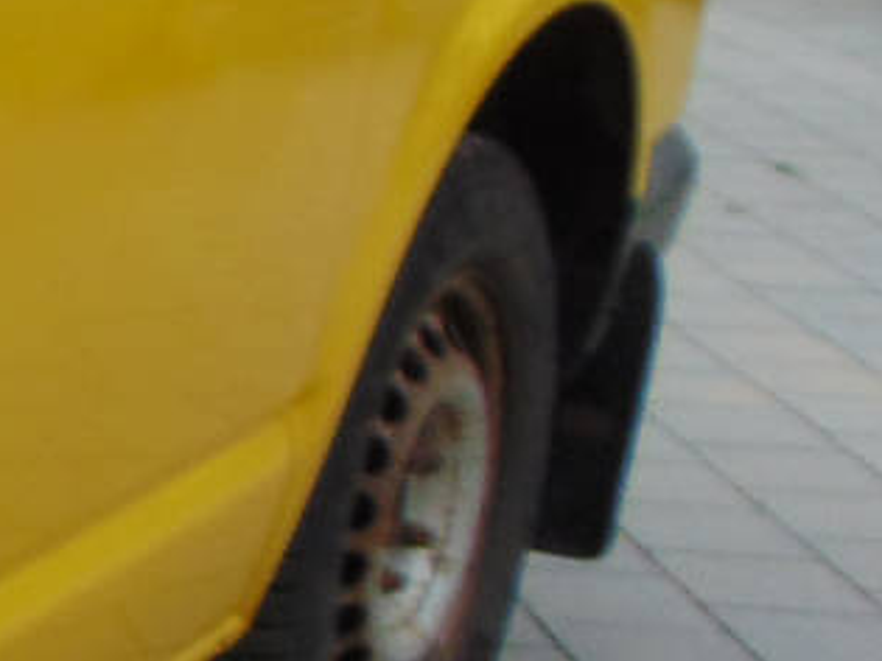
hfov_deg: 12.7
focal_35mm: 127
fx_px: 3235
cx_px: -1106
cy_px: 347
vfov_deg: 11.7
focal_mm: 4.5
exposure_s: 1/640
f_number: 3
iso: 80
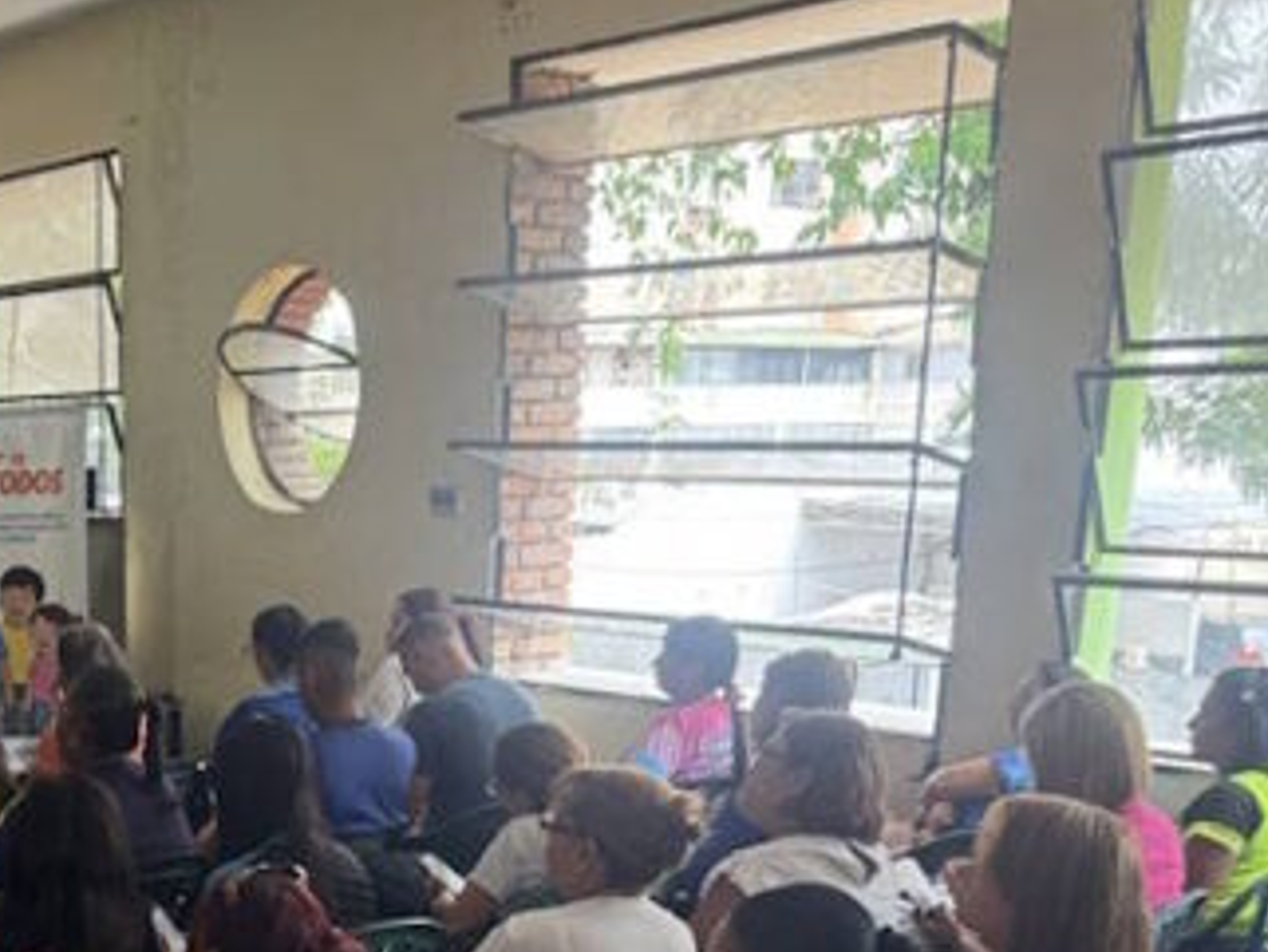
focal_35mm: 52
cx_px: 115
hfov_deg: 34.6
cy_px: 952
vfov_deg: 26.5
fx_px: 1905
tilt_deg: -15.7
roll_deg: +1.0
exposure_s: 1/120
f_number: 1.78
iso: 250
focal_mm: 6.76
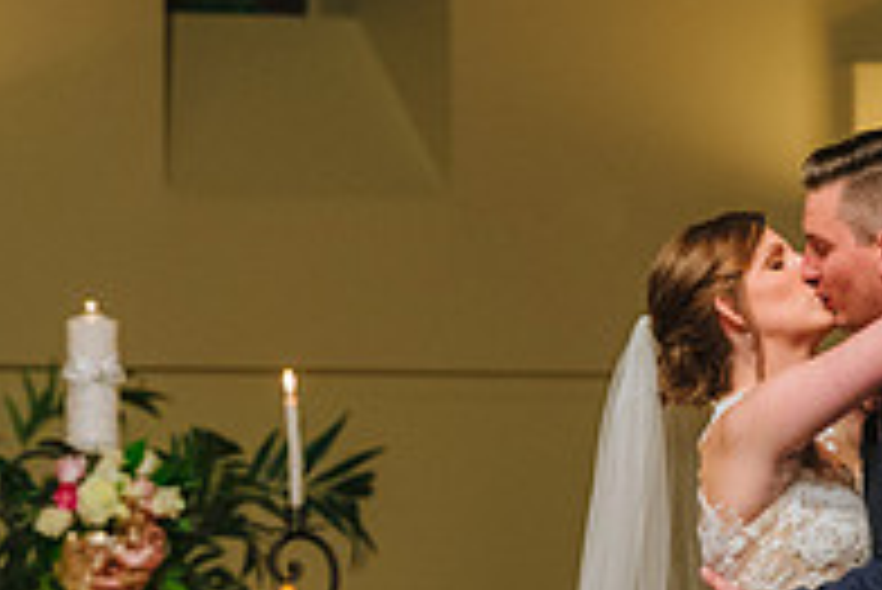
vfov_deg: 2.3
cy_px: 538
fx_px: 14539
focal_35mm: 593
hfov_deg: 3.5
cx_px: 464
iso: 1600
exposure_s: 1/160
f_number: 2.8
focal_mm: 200
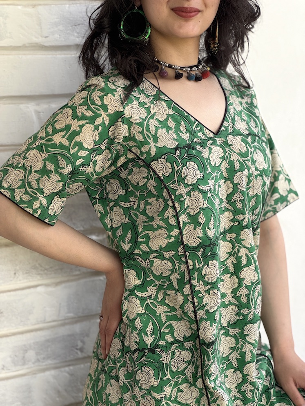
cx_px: 152
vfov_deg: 25.3
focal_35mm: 77
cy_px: 203
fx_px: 905
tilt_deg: -10.2
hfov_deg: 19.1
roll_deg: +1.3
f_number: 2.8
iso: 50
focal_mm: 9
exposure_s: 1/99
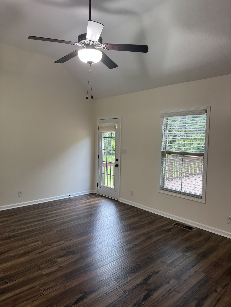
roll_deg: -0.6
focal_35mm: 24
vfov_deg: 71.6
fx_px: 214
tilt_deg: -5.0
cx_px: 116
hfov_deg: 56.8
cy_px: 154
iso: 125
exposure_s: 1/120
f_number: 1.78
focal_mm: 6.76
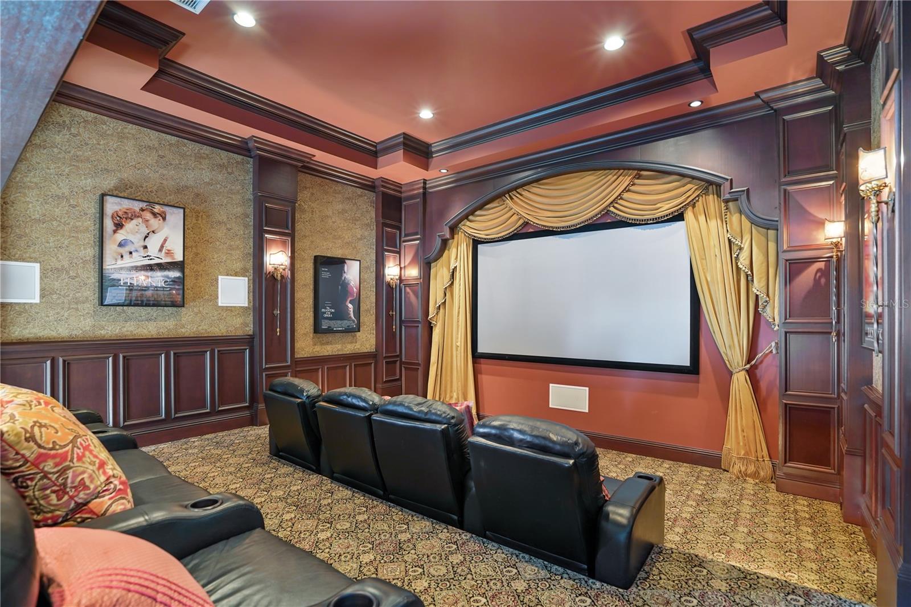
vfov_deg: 73.7
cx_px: 456
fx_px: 405
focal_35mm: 16
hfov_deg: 96.7
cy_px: 304
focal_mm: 16
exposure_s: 1/2
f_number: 4
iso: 320
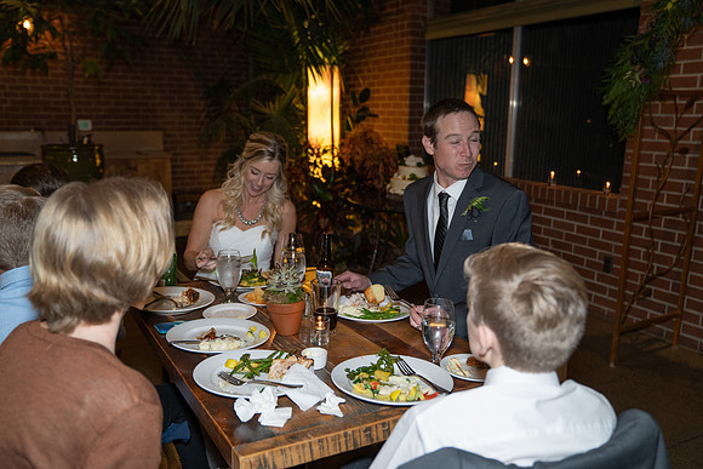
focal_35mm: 30
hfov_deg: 61.9
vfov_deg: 43.6
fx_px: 586
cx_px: 352
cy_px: 234
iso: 2000
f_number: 2.8
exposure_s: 1/125
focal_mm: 30
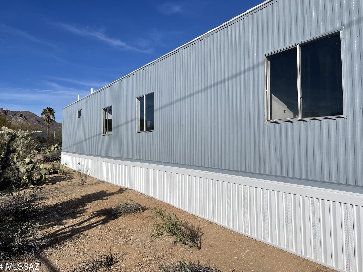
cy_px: 129
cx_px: 180
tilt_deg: +2.7
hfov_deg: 61.7
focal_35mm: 29
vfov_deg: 48.2
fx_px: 304
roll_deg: +0.7
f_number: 1.6
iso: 32
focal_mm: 4.2
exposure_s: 1/8403
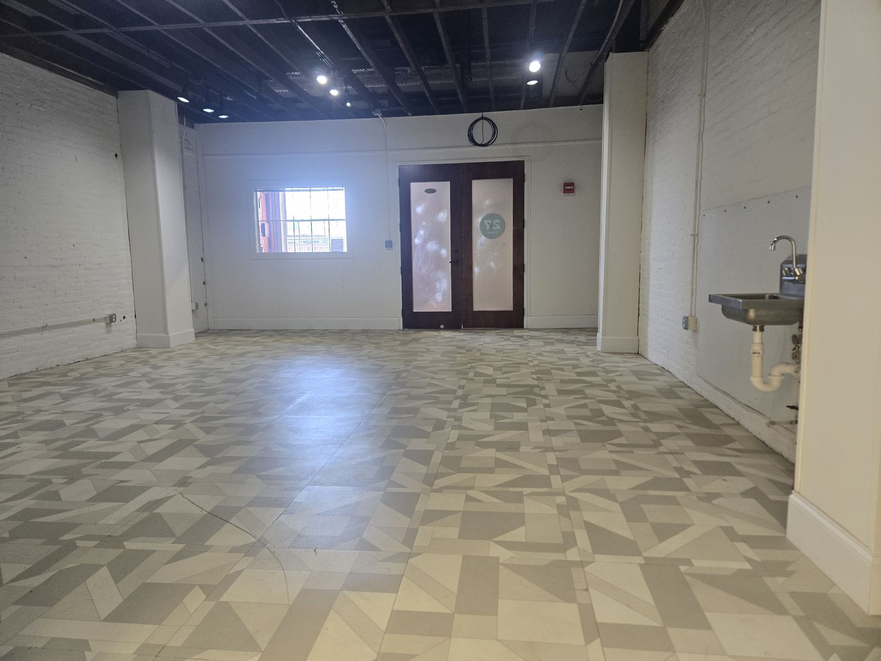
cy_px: 330
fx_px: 585
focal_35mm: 23
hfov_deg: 73.9
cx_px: 440
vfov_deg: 58.9
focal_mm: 5.4
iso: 250
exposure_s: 1/120
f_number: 1.8
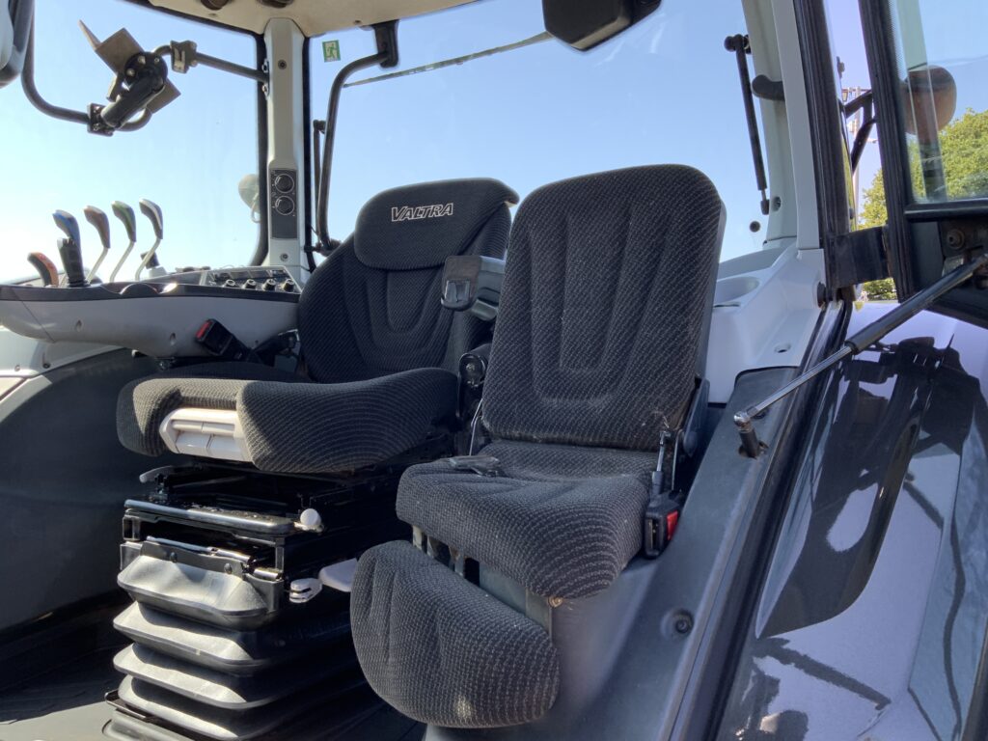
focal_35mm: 29
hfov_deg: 61.7
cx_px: 494
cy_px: 370
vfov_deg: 48.2
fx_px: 828
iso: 16
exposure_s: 1/202
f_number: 1.8
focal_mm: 3
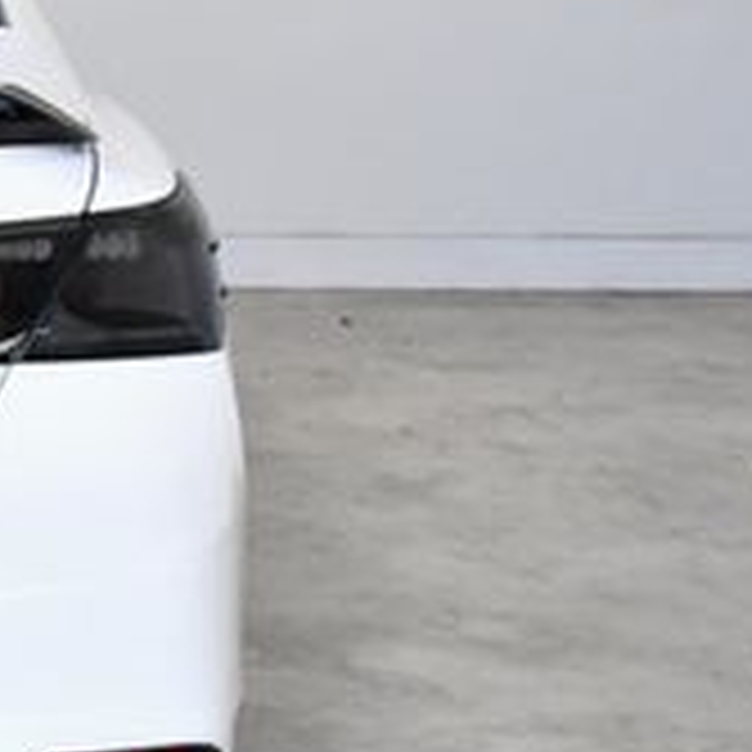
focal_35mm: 117
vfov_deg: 14.8
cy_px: 191
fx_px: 2876
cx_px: -590
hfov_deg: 13.4
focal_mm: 24
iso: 2500
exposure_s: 1/1250
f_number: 5.6
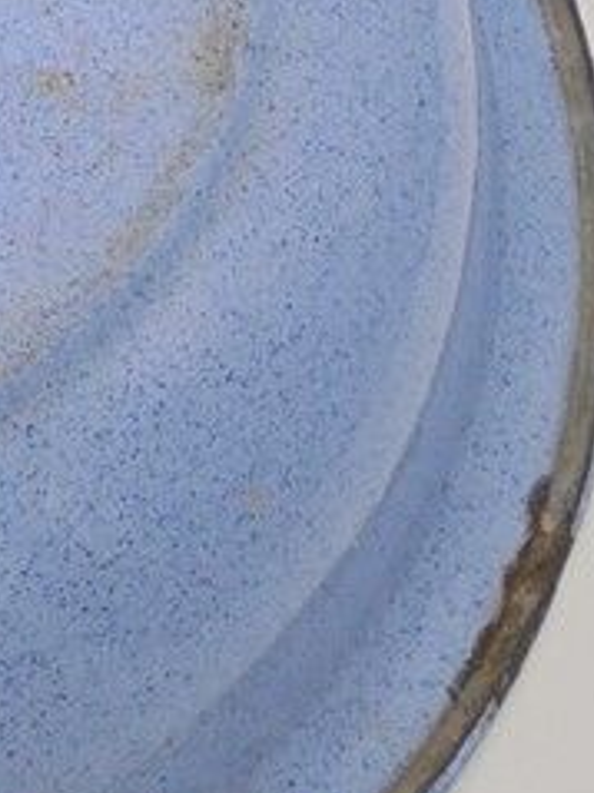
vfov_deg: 15.1
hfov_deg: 10.9
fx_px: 2931
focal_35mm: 128
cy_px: 0
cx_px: -436
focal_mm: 6.1
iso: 100
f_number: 4
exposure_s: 1/250
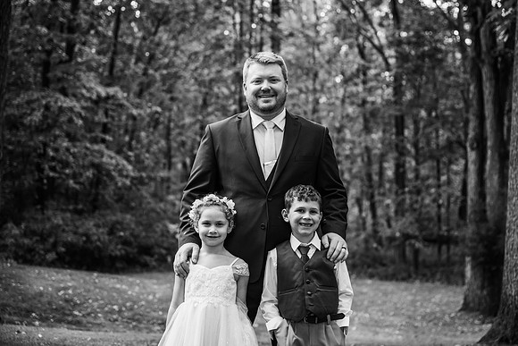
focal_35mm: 62
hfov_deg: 32.2
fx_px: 897
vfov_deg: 21.8
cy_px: 150
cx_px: 286
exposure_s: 1/400
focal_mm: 55
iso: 200
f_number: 2.8
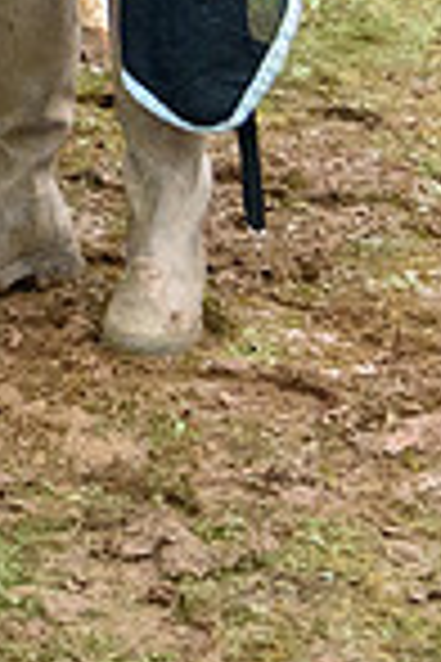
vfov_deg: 9.5
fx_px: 3693
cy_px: -704
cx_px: -515
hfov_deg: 6.6
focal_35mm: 201
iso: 1000
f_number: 4
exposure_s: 1/200
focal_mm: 24
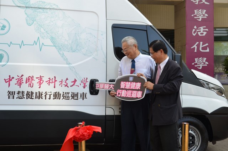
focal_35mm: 52
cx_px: 114
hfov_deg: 37.9
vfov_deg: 25.6
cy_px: 76
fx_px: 332
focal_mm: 35
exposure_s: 1/160
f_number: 6.3
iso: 200
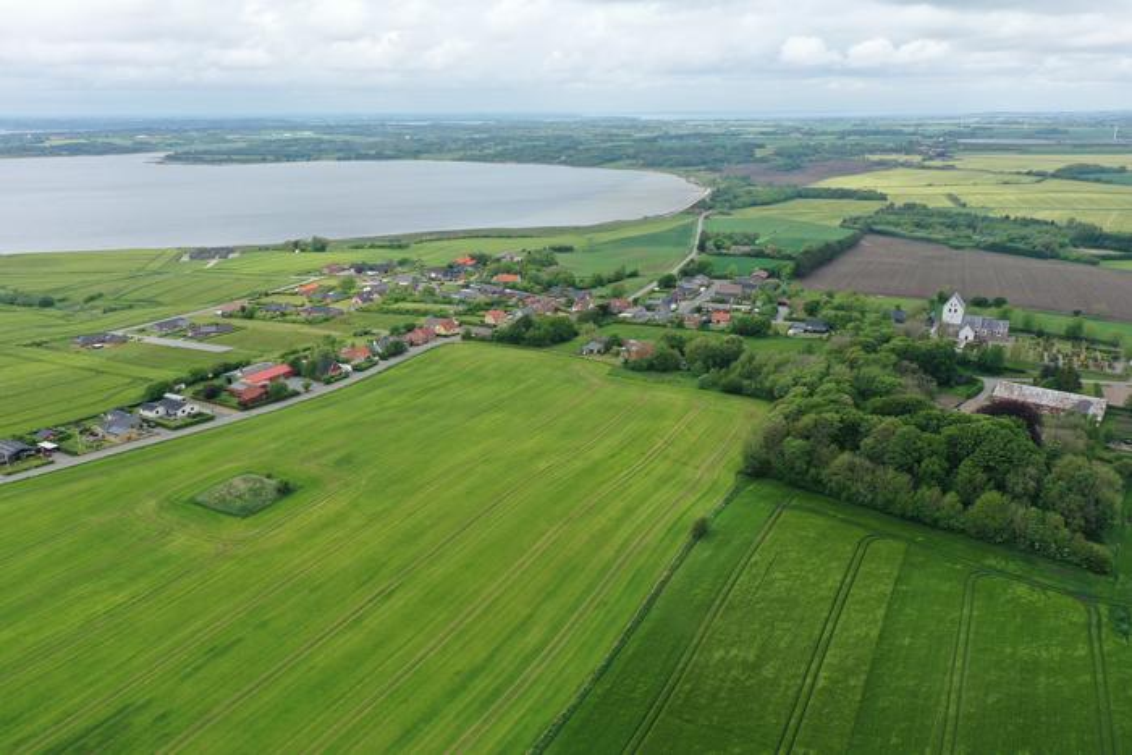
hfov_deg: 65.5
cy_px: 378
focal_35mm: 28
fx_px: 881
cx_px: 566
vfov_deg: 46.4
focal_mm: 10.26
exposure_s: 1/320
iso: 100
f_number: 5
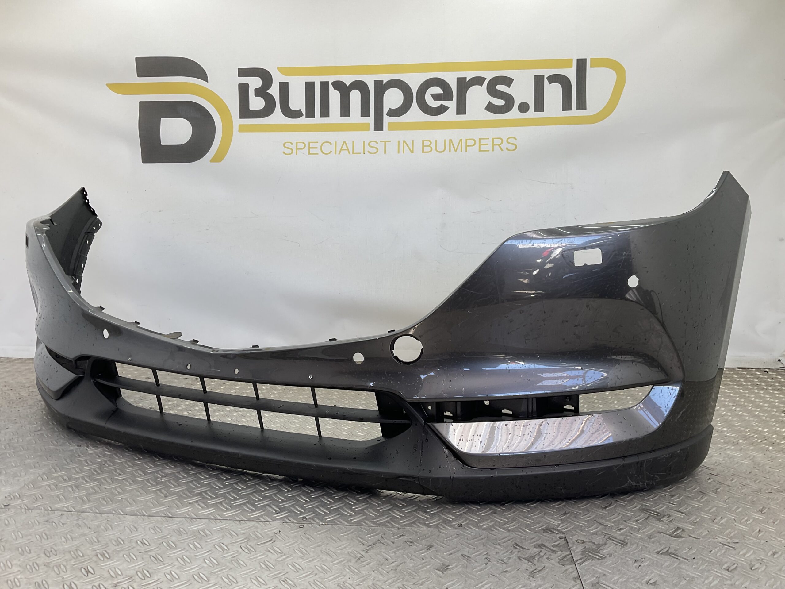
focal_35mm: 29
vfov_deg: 48.2
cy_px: 294
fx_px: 658
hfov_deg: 61.7
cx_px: 392
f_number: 1.8
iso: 16
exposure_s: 1/126
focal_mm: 3
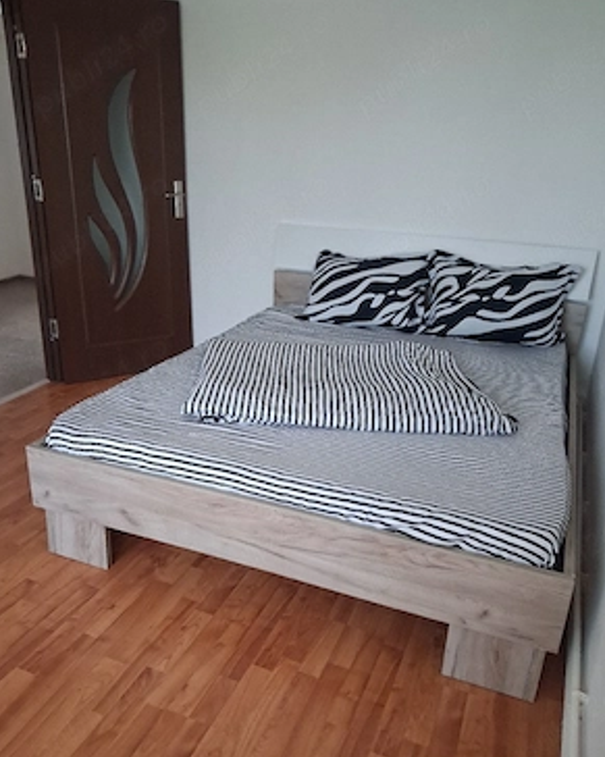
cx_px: 304
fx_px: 649
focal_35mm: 29
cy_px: 414
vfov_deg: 60.3
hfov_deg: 50.0
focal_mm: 4
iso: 640
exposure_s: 1/50
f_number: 1.8
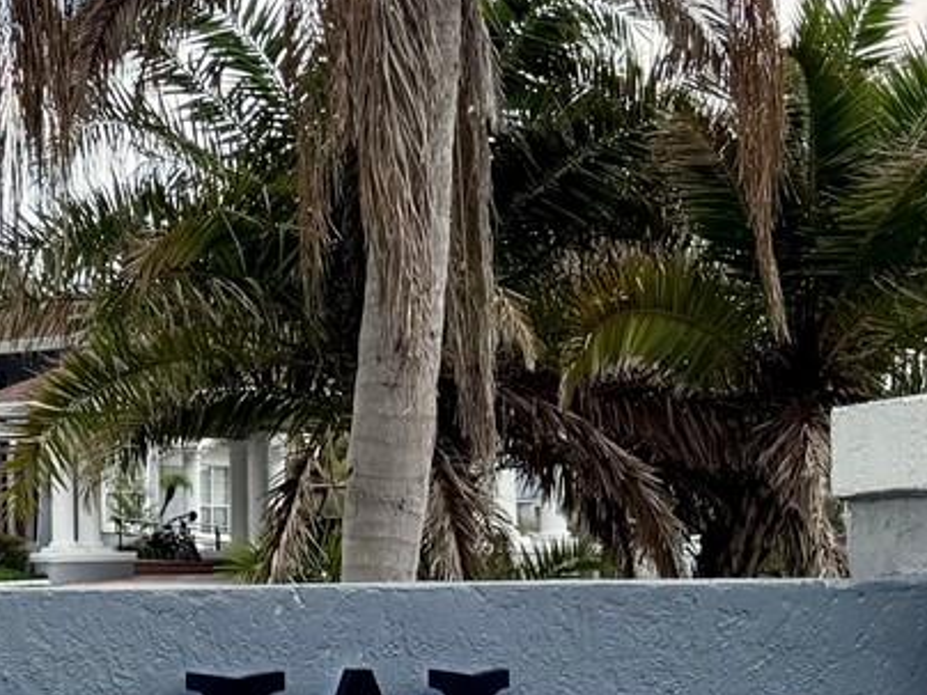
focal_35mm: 95
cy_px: 516
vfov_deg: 15.5
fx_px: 2544
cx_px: -337
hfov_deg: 18.9
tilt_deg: +0.4
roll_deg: +0.8
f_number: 1.78
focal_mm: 6.76
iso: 80
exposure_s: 1/588
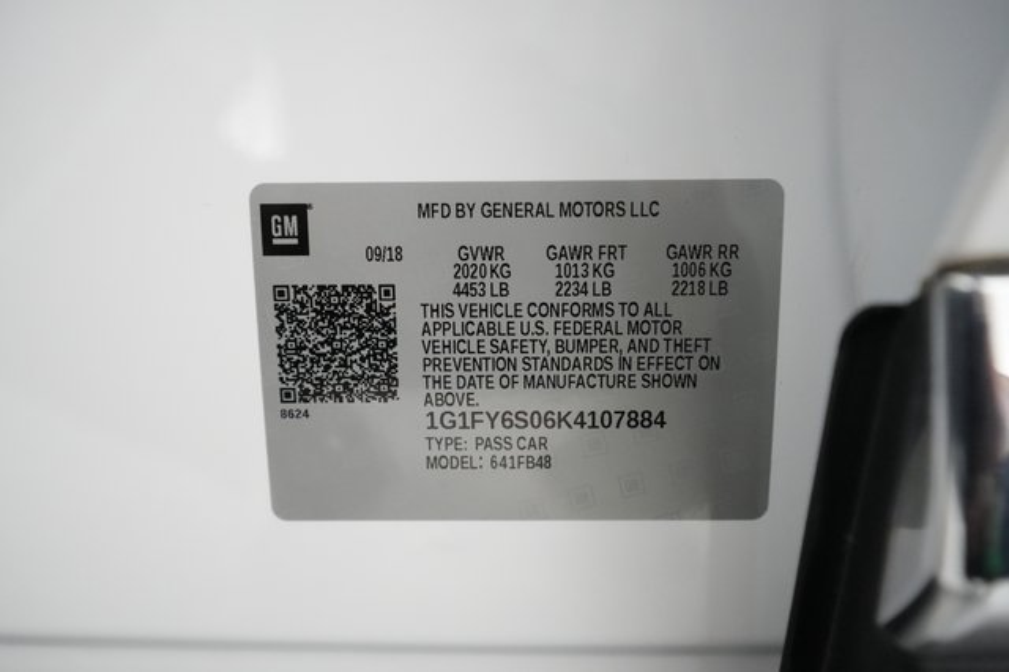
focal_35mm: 28
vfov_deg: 46.4
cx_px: 504
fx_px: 784
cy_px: 336
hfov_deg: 65.5
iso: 10000
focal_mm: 28
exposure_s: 1/125
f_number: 4.5
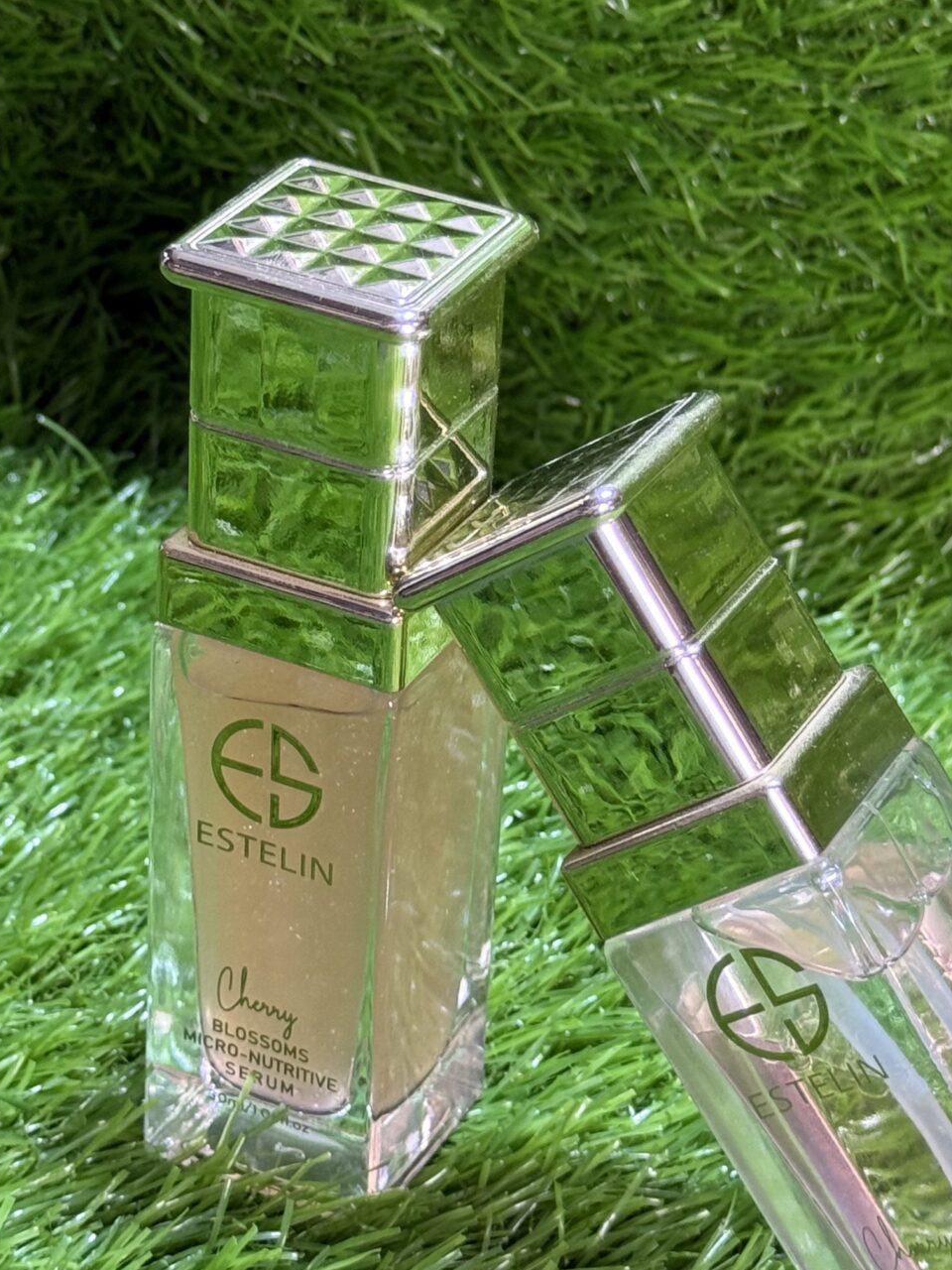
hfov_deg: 15.4
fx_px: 3520
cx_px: 556
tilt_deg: -32.6
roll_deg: -5.4
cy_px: 634
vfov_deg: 20.4
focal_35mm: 96
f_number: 1.78
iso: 125
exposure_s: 1/50
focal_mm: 6.76
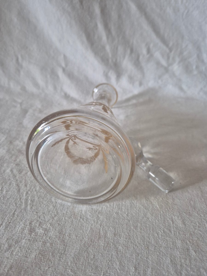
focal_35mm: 23
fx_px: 183
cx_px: 104
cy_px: 138
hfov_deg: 58.9
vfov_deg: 73.9
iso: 400
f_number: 1.8
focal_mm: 5.4
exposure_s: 1/100
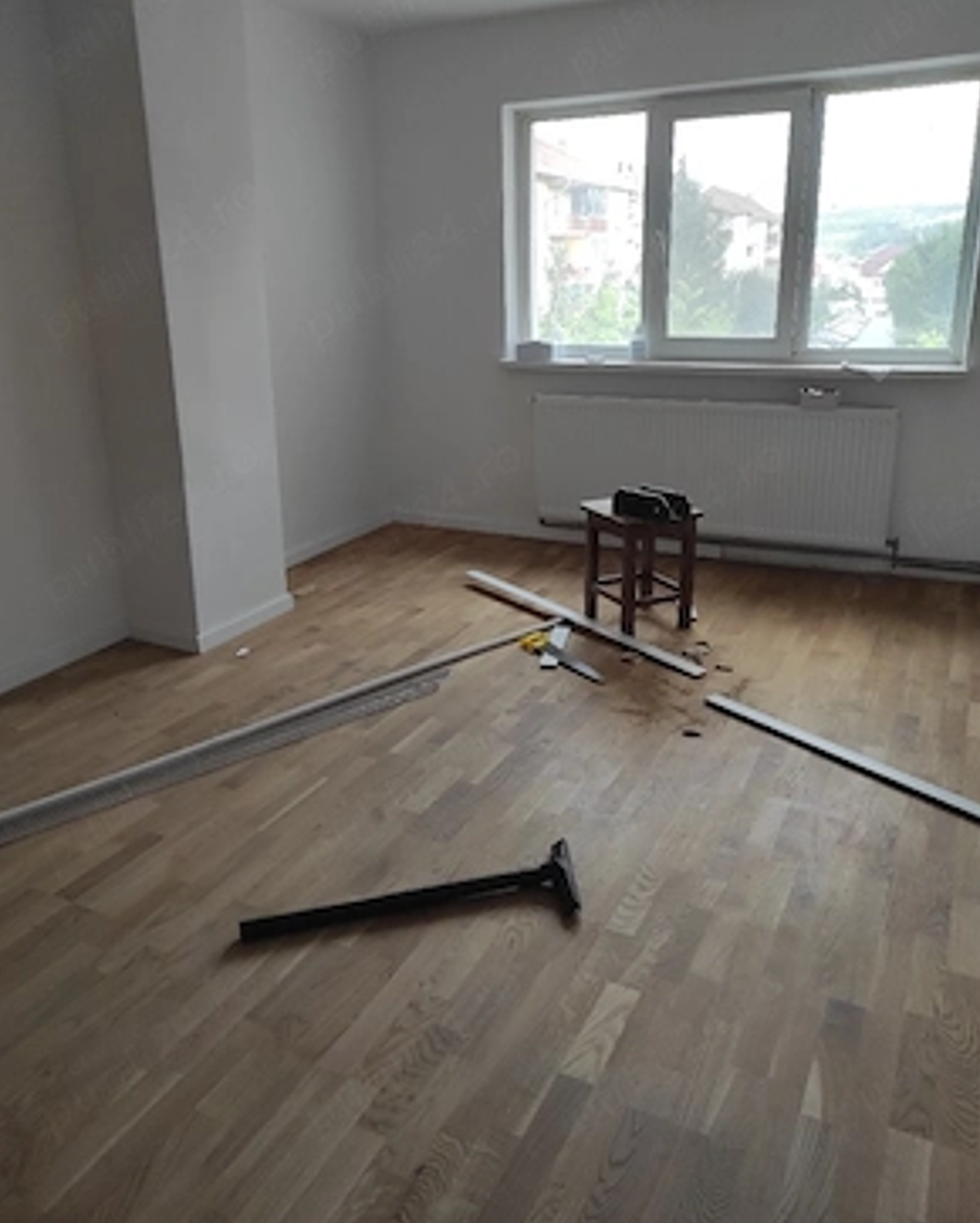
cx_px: 480
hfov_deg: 53.2
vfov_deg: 64.0
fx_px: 978
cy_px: 566
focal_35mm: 27
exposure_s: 1/100
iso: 168
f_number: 1.89
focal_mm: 5.43
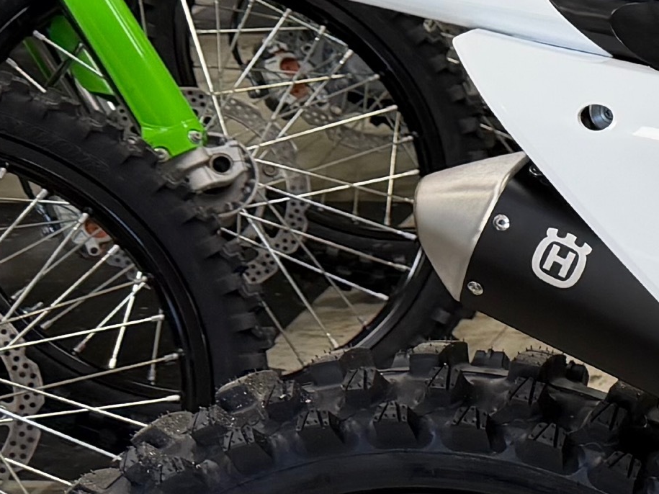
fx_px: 2360
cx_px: 1440
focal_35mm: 124
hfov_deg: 13.1
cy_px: 261
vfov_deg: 11.9
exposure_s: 1/120
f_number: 1.78
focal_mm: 6.76
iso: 160
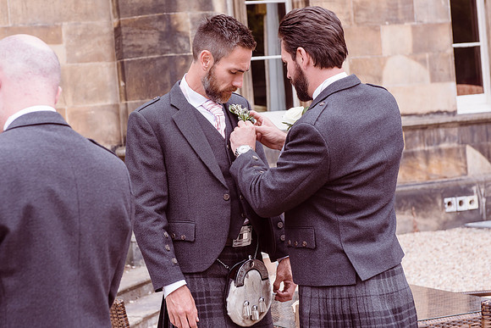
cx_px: 197
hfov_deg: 24.2
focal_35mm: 84
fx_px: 1146
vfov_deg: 16.3
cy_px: 134
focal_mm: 70
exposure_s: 1/400
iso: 320
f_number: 5.6
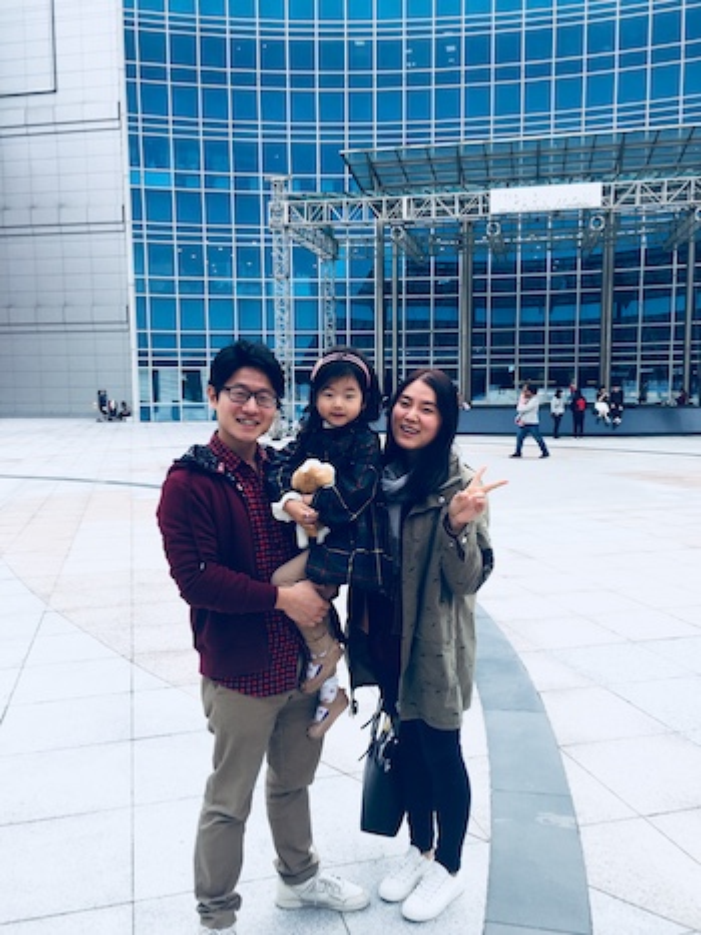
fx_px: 783
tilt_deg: -4.4
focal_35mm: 29
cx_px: 350
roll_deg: +0.2
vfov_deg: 61.7
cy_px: 468
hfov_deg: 48.2
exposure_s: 1/399
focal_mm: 4.15
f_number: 2.2
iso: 32
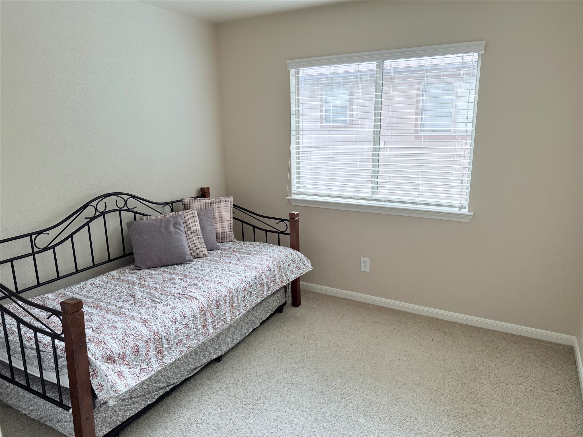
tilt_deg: -12.6
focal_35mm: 24
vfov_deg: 56.8
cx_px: 292
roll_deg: +0.6
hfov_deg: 71.6
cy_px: 218
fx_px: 404
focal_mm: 6.76
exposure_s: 1/191
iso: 100
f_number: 1.78
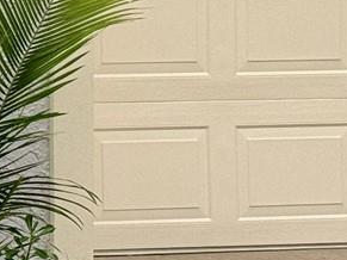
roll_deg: +0.2
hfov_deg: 7.1
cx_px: -485
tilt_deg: +0.2
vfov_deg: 5.6
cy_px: -18
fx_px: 2645
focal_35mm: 264
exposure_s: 1/706
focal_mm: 6.76
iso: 80
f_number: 1.78
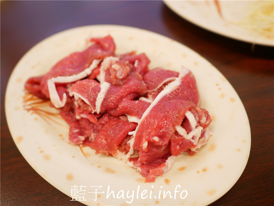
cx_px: 137
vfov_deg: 46.8
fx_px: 237
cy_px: 103
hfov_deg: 60.0
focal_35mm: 30
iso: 250
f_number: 1.7
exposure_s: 1/60
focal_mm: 15
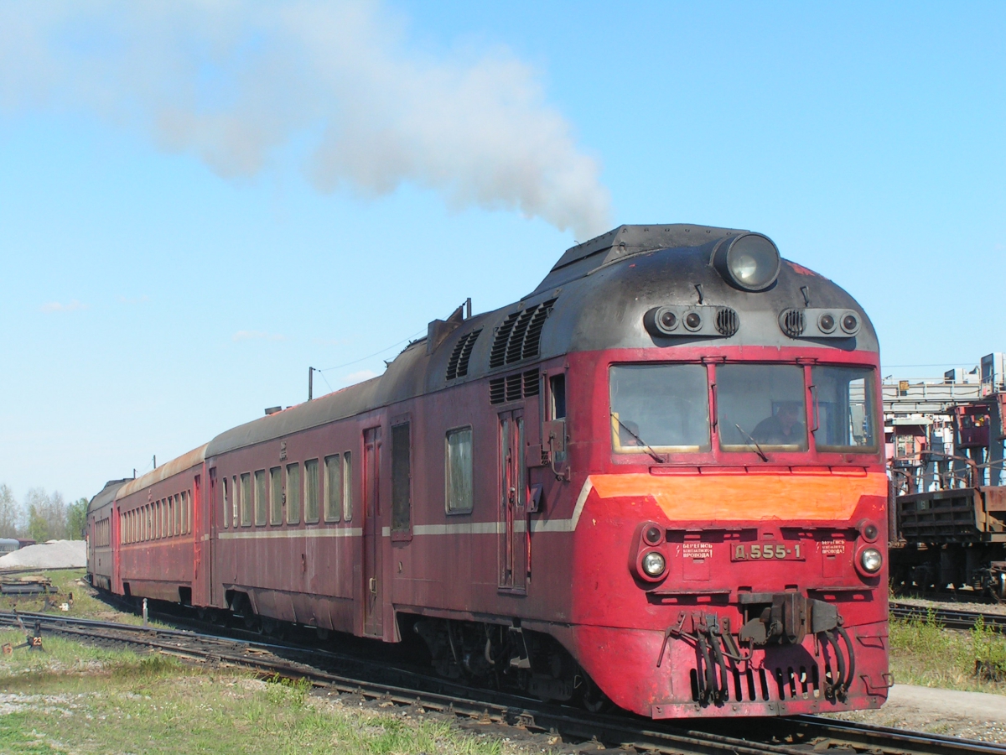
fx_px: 2005
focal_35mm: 69
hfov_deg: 28.2
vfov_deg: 21.3
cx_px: 503
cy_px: 378
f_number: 5.6
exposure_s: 1/250
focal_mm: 11.5
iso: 50
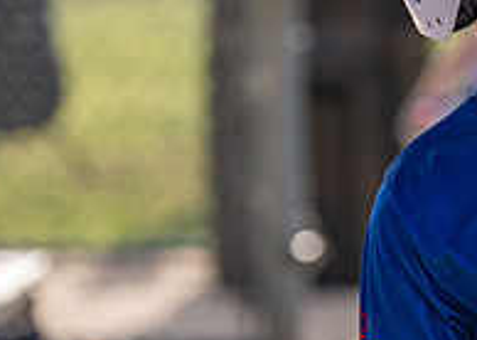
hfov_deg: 5.6
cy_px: 113
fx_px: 4857
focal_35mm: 359
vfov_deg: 4.0
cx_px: 543
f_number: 2.8
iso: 250
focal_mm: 113
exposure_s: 1/2000
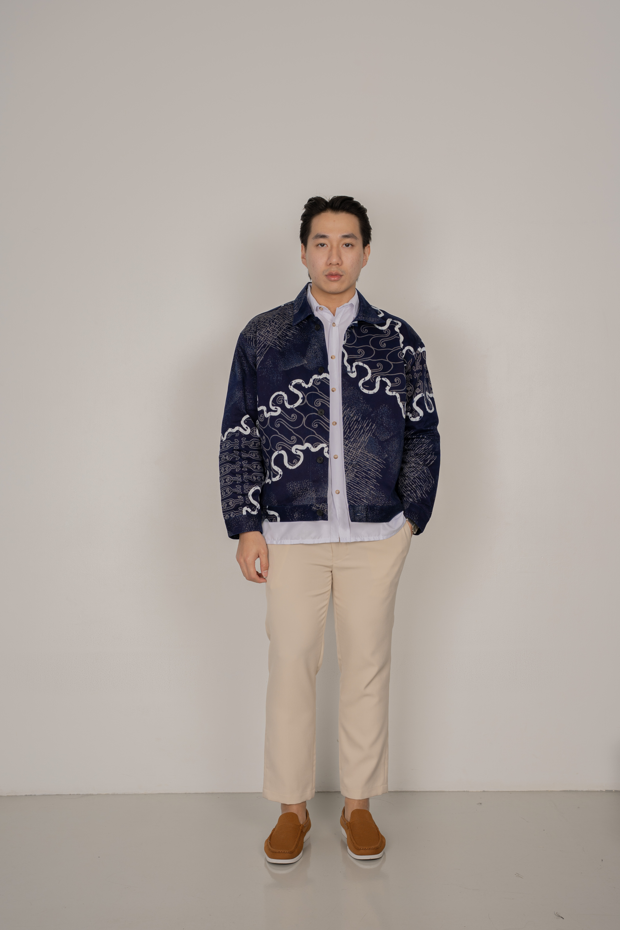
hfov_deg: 31.3
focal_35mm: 43
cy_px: 465
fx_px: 1106
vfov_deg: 45.6
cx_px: 310
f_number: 10
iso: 125
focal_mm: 42.8
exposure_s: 1/160
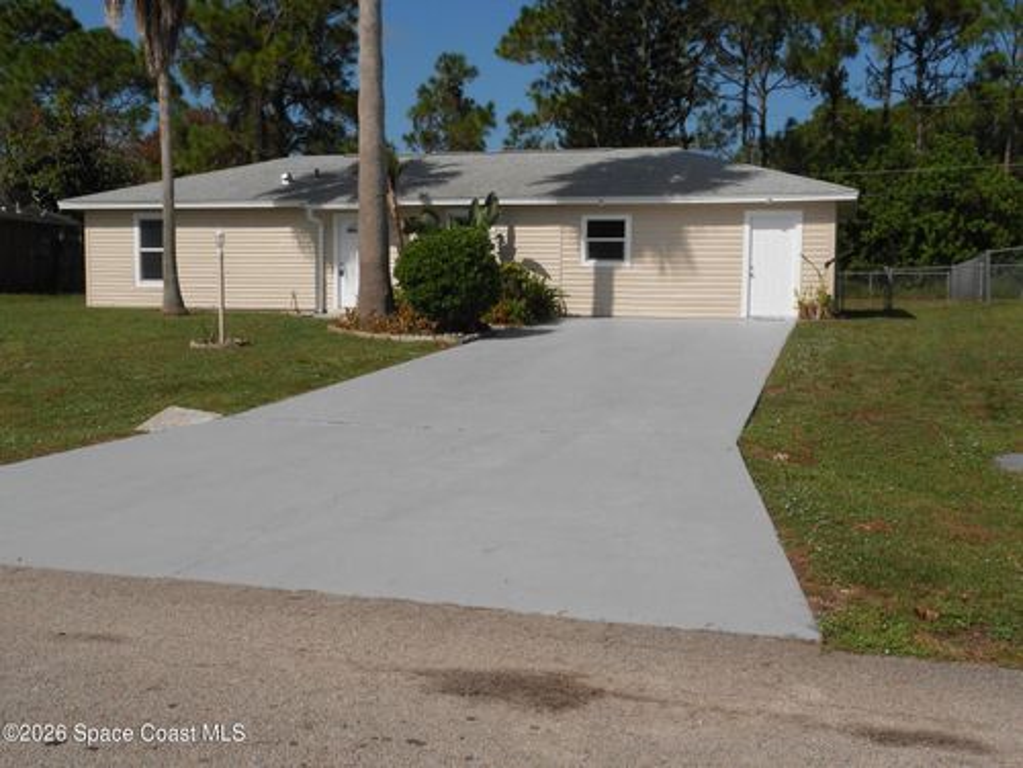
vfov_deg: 37.7
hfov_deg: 49.0
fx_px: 1123
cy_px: 384
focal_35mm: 38
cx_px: 512
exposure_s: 1/1250
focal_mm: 6.8
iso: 80
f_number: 4.2
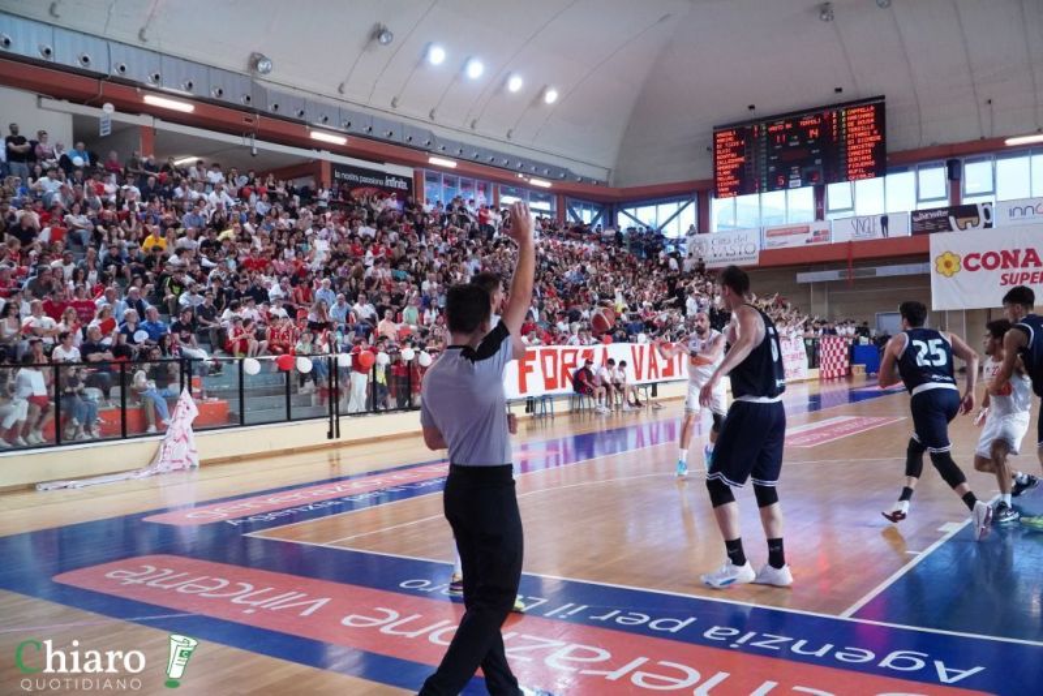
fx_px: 869
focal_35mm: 30
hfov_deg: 61.9
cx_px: 522
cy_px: 348
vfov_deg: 43.6
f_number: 5
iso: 5000
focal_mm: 20
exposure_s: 1/500
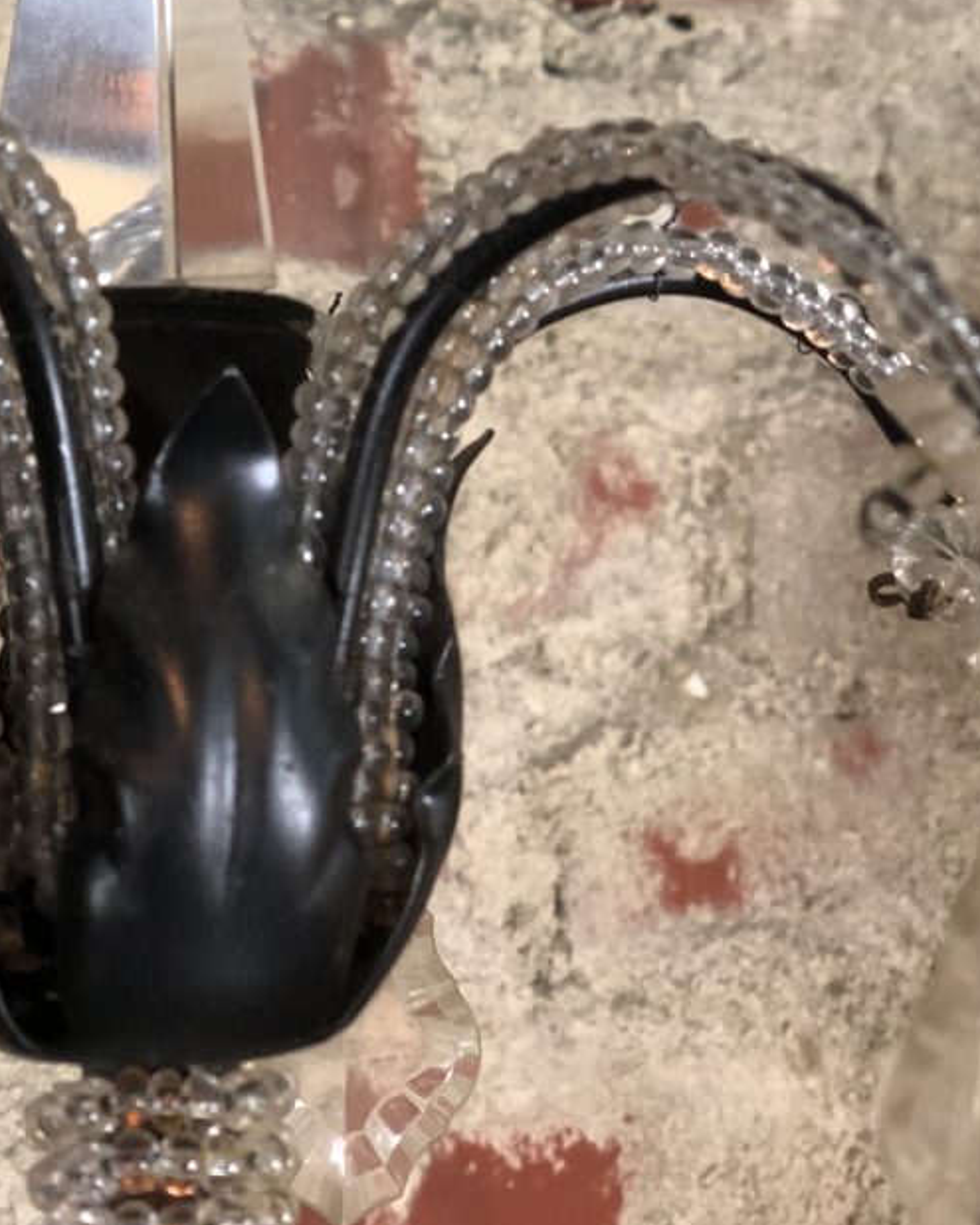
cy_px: 226
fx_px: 3046
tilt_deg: +13.8
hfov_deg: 18.2
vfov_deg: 22.4
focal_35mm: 84
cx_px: 311
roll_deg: -0.4
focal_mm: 6
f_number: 2.4
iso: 160
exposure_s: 1/20
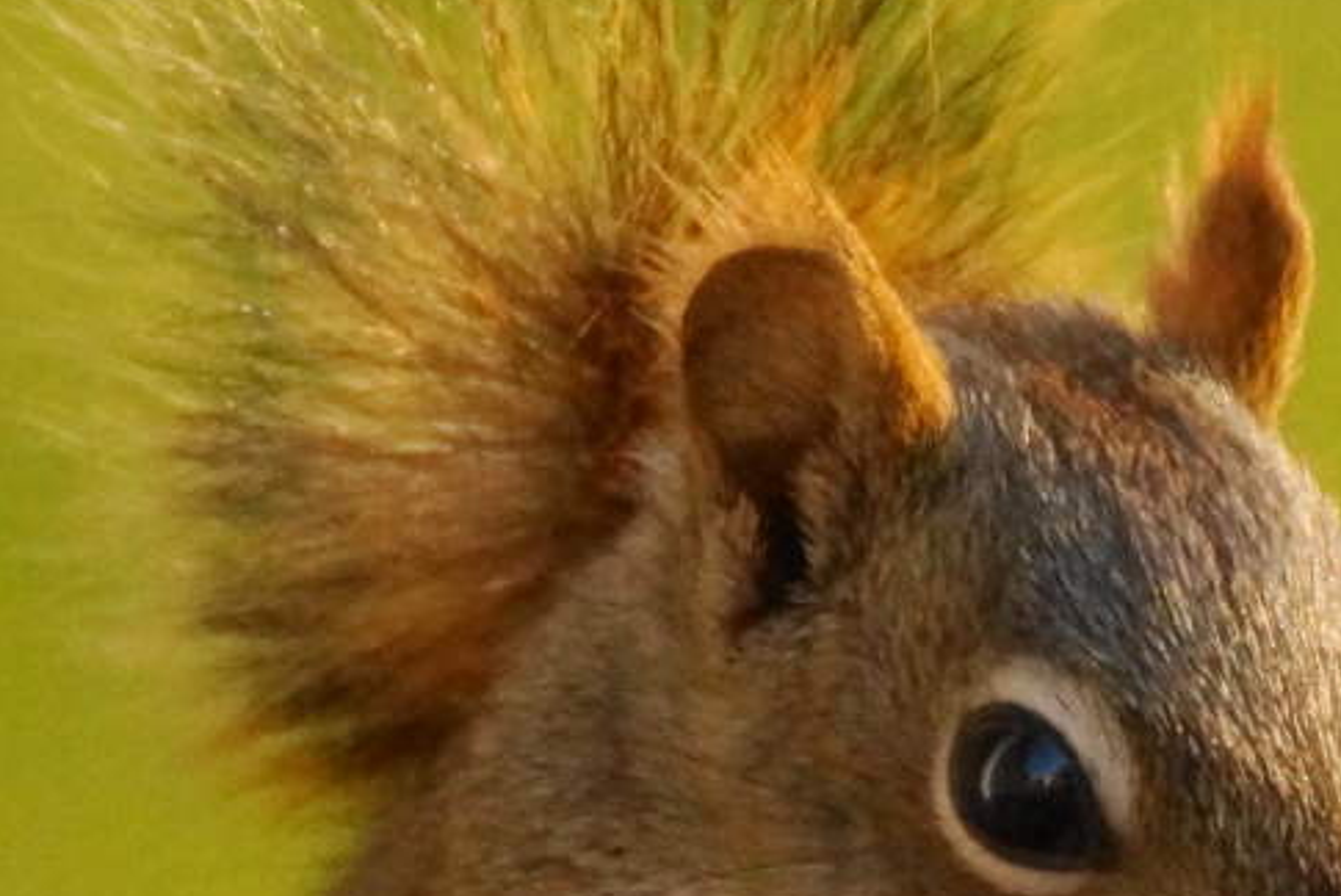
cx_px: 1022
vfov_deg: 1.8
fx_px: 28773
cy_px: 550
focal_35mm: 772
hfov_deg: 2.7
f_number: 6.3
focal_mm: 250
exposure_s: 1/400
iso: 1250
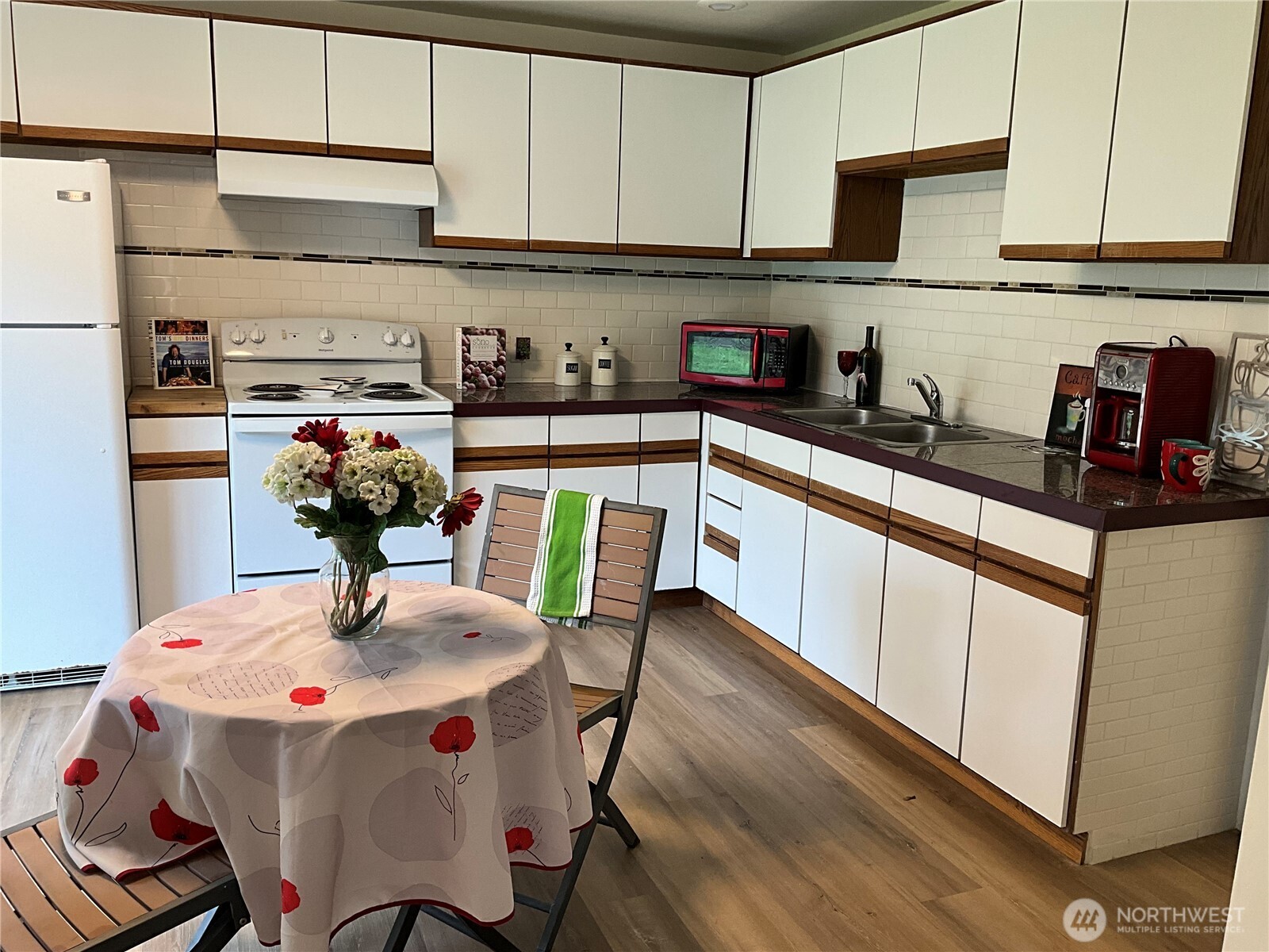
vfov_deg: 48.2
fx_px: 1063
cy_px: 476
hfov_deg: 61.7
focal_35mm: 29
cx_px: 634
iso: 50
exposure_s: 1/60
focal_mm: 3
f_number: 1.8
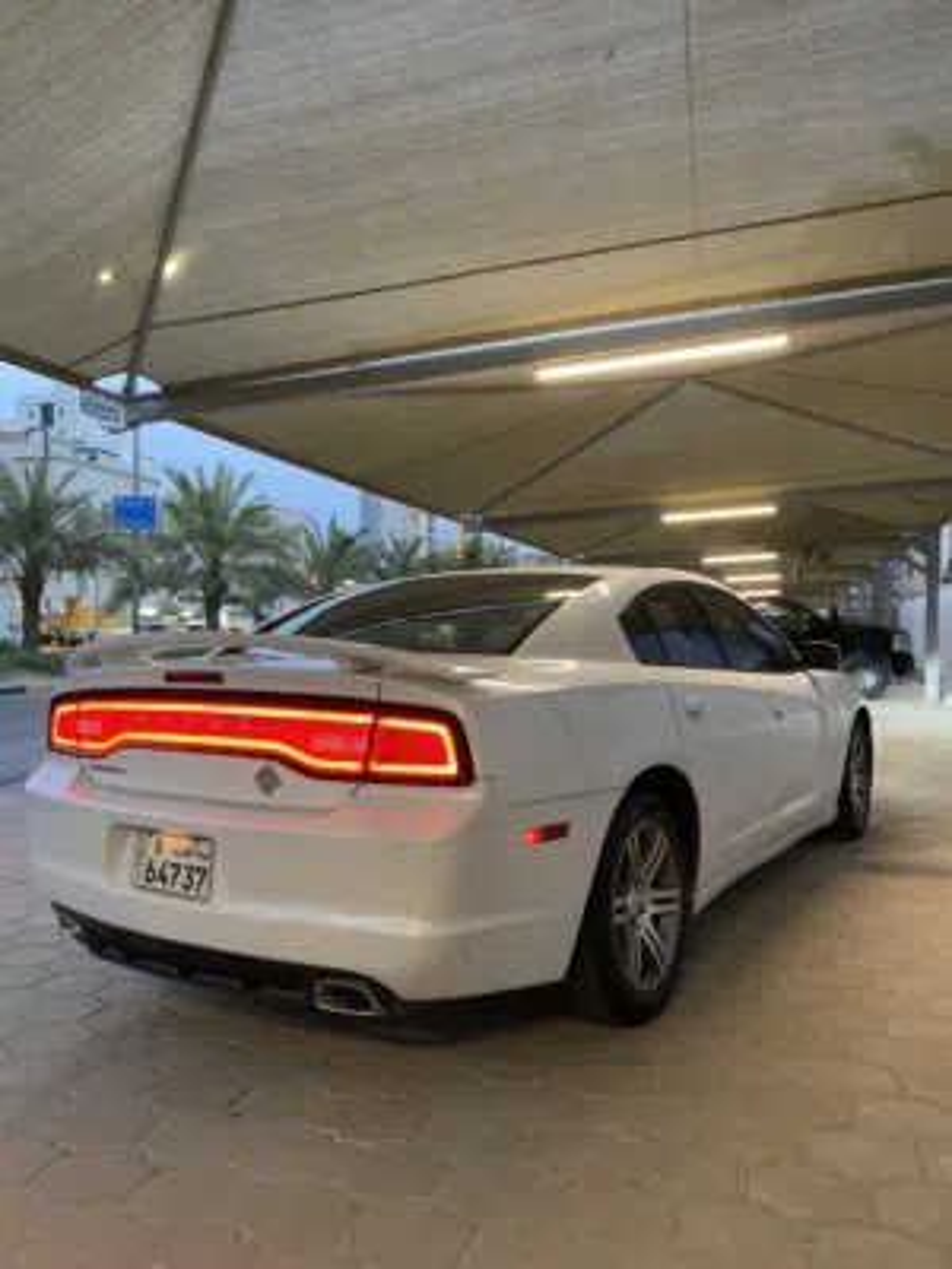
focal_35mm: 26
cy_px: 634
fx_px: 953
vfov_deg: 67.3
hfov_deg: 53.1
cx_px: 476
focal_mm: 4.25
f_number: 1.8
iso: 320
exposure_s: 1/60
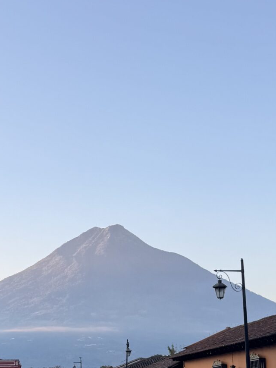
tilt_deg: +9.5
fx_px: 765
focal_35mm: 72
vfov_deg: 26.7
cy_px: 271
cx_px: 106
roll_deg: -0.1
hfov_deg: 20.4
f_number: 1.78
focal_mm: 6.76
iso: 80
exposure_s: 1/633
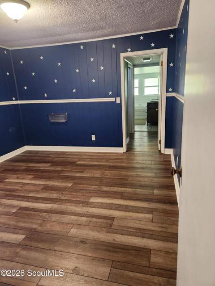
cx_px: 108
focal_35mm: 23
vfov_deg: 73.9
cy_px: 143
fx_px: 190
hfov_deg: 58.9
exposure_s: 1/60
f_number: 1.8
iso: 800
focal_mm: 5.4
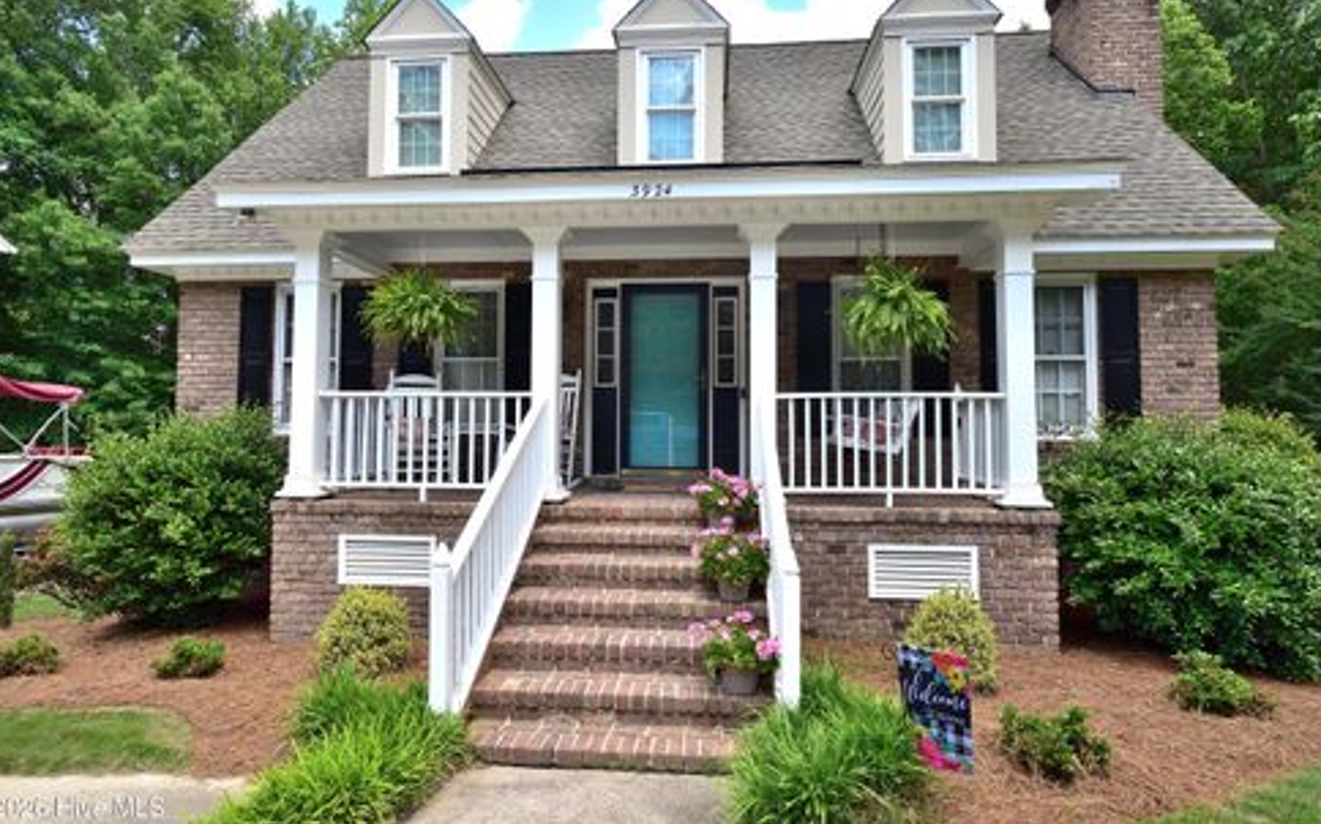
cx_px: 652
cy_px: 394
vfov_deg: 58.3
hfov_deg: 83.6
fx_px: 739
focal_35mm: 21
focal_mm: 13
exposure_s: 1/200
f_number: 10
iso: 400
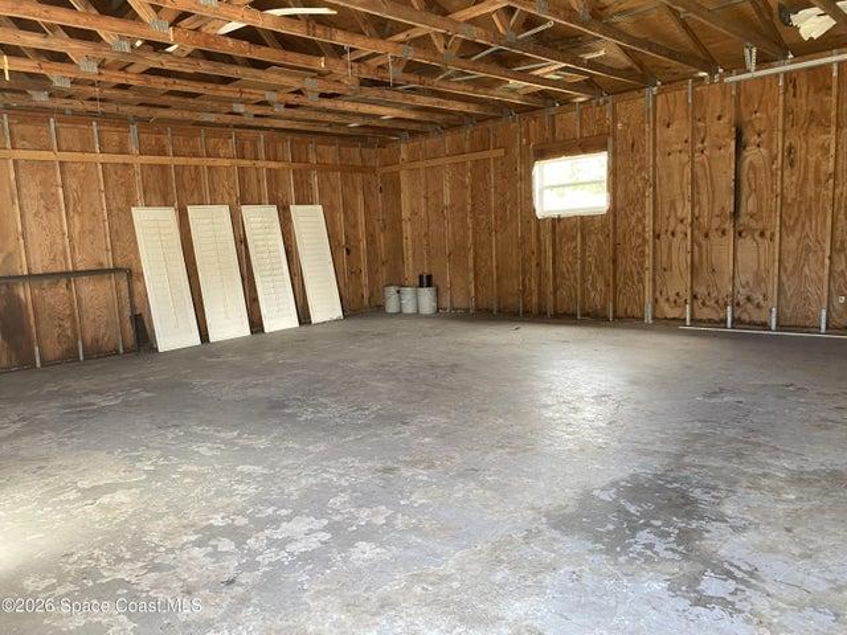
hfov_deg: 67.3
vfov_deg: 53.1
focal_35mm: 26
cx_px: 424
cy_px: 318
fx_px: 636
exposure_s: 1/60
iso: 160
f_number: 1.8
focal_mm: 4.25
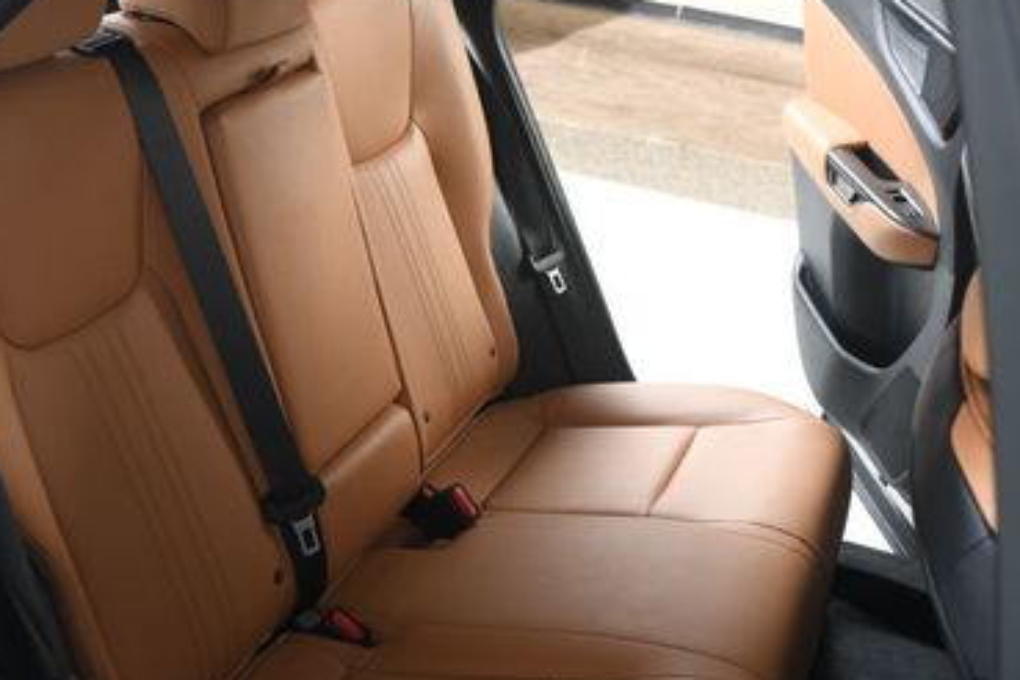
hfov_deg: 37.5
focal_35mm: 52
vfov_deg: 26.0
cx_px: 296
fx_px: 1473
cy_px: 395
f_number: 3.5
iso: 100
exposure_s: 1/160
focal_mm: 20
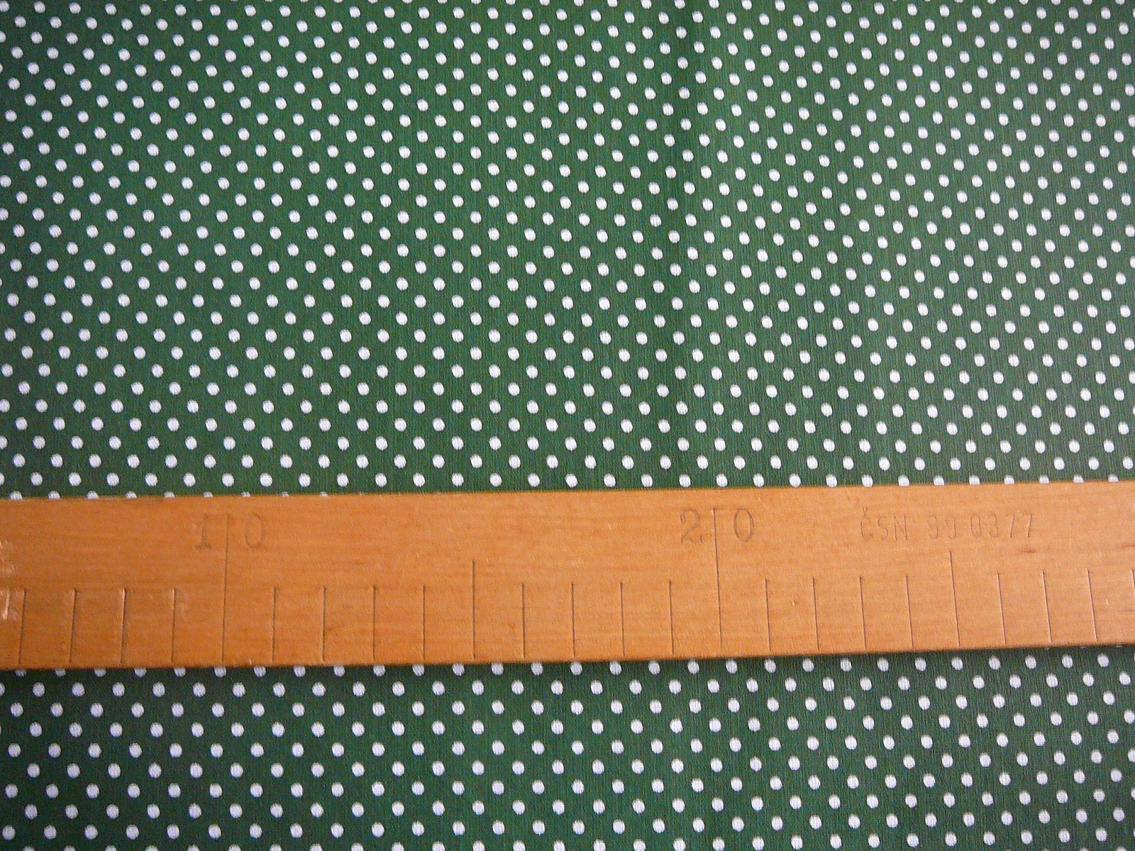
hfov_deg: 52.6
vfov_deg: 40.7
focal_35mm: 35
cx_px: 568
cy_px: 426
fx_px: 1148
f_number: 2.8
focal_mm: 5.2
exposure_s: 1/20
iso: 200
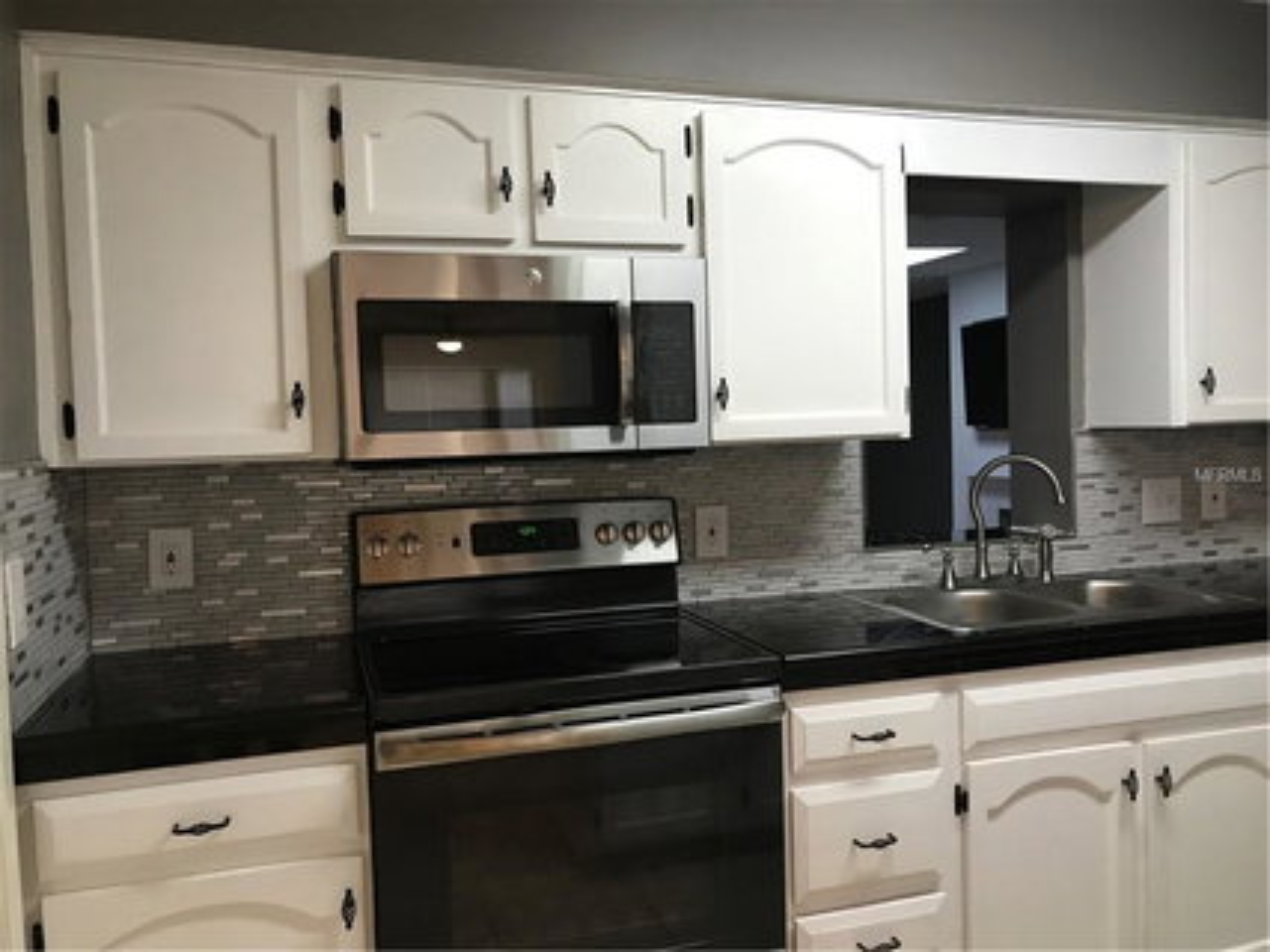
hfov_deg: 63.5
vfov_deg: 49.7
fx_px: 1027
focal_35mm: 28
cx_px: 635
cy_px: 476
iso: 50
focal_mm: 3.99
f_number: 1.8
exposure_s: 1/15
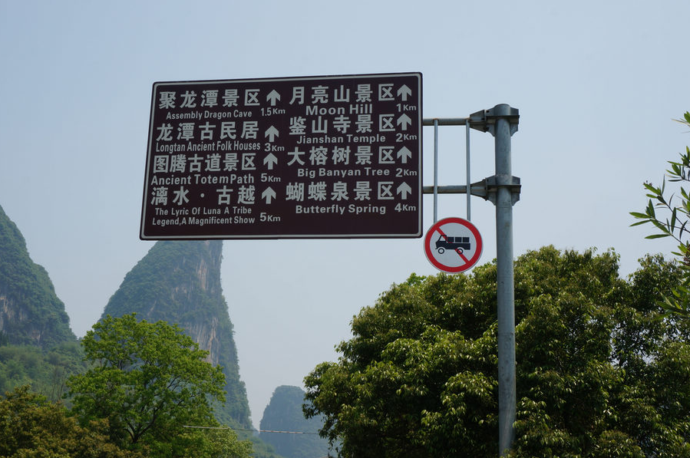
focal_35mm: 50
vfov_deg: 27.1
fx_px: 949
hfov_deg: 39.9
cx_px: 302
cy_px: 247
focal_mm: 29
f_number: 16
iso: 100
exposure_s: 1/100
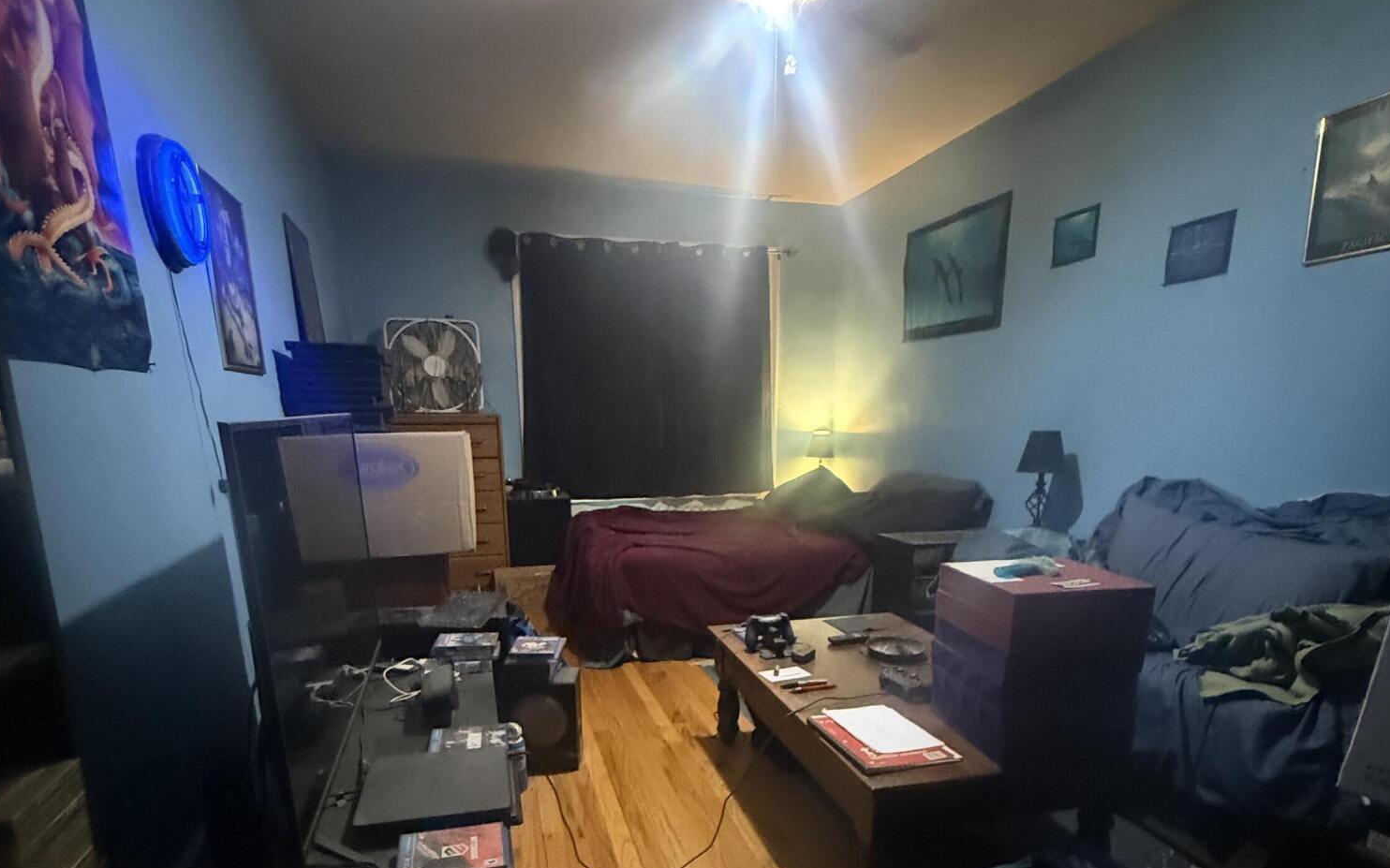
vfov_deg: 57.6
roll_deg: -0.1
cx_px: 696
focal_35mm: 20
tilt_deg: -14.4
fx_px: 758
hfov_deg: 85.1
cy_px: 612
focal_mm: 2.22
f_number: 2.2
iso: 1250
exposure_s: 1/30
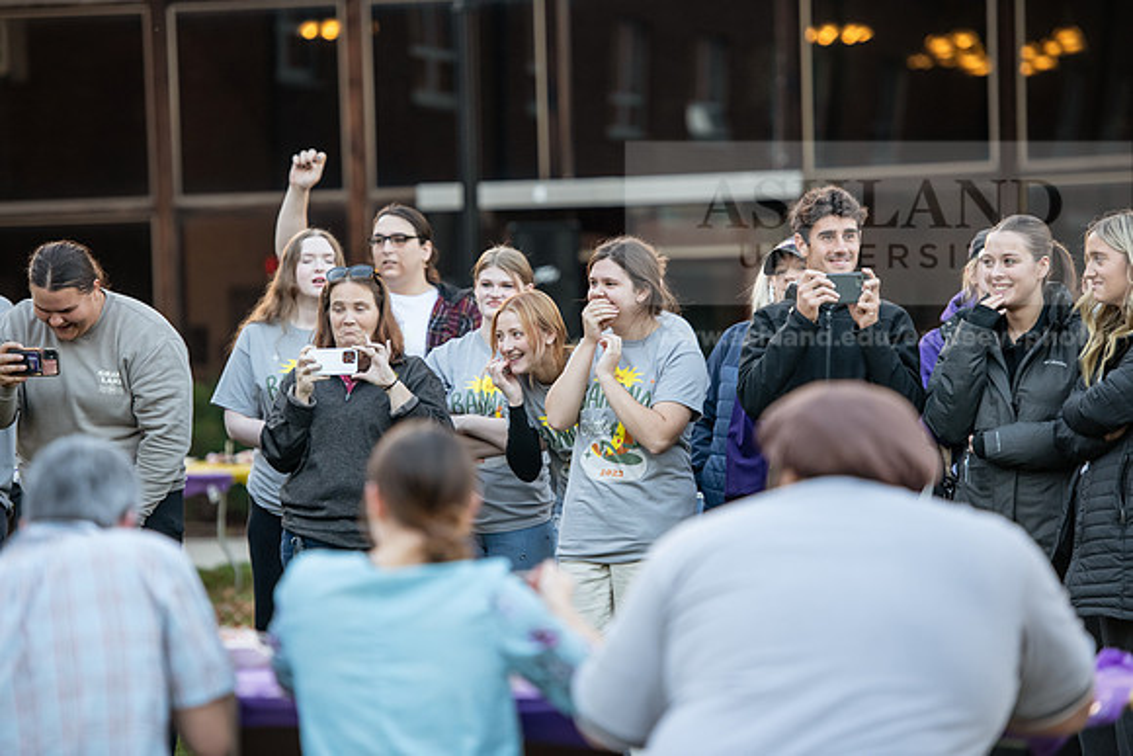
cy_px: 378
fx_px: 5036
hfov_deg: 12.8
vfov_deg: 8.6
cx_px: 566
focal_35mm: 160
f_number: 3.2
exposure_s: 1/320
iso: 1000
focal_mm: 160
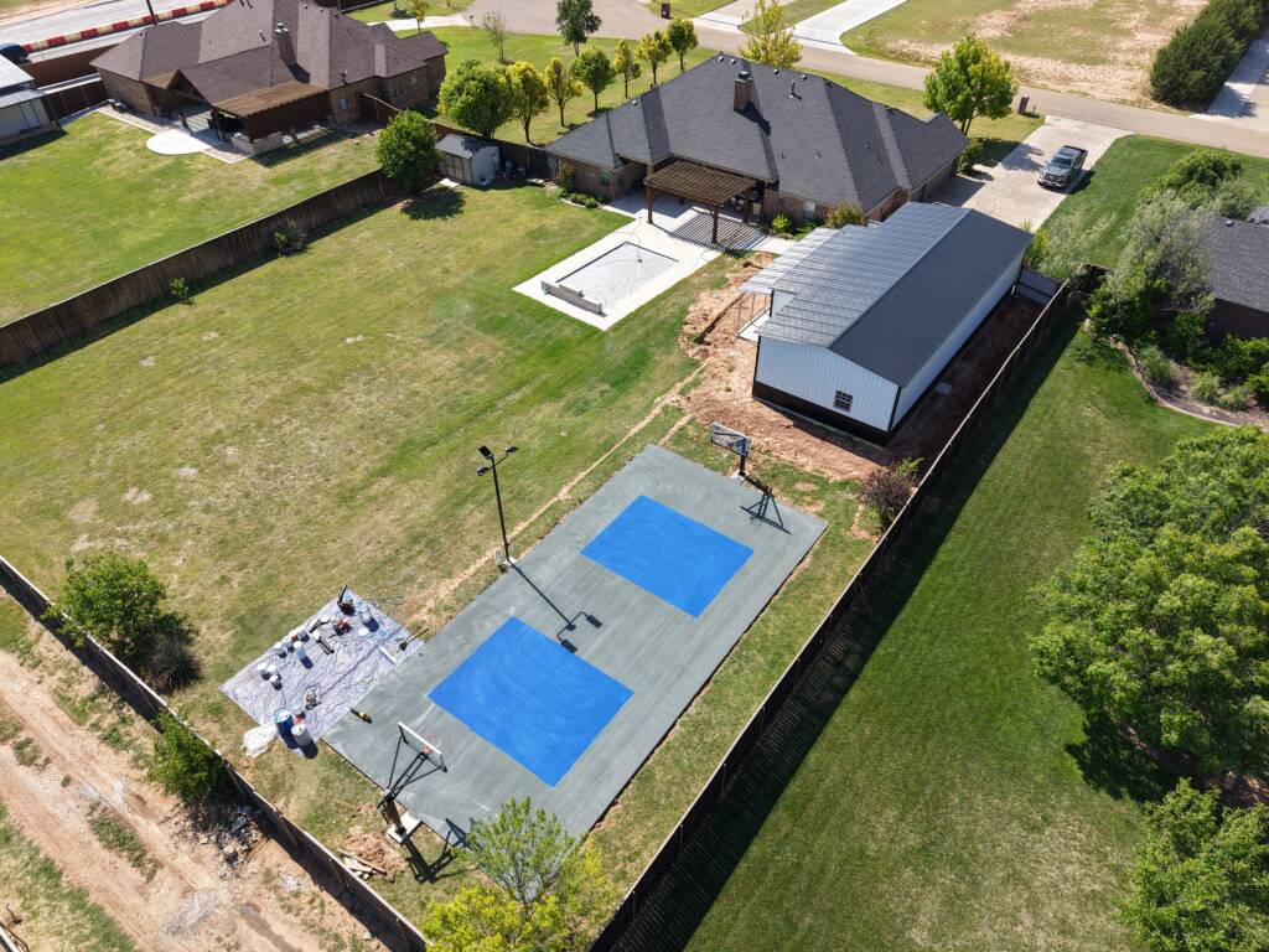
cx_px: 634
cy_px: 476
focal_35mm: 24
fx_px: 880
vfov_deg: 56.8
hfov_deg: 71.6
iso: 140
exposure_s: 1/2500
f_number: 1.8
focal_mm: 8.67
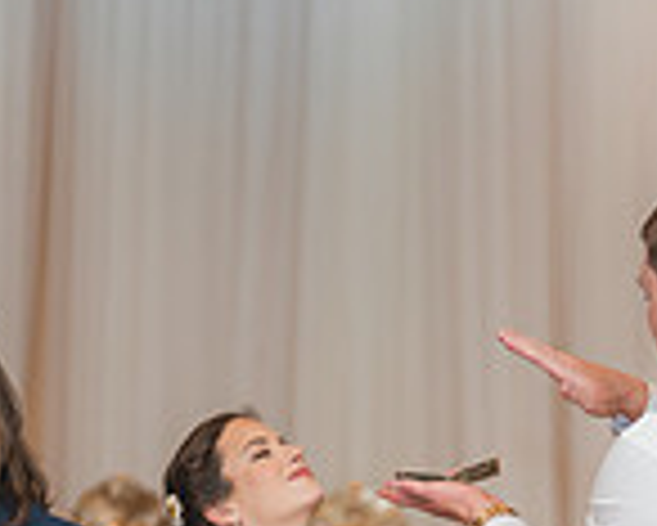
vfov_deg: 8.2
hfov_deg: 10.3
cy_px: 740
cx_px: 558
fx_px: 3619
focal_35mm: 186
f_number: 1.2
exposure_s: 1/250
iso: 80
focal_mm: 50
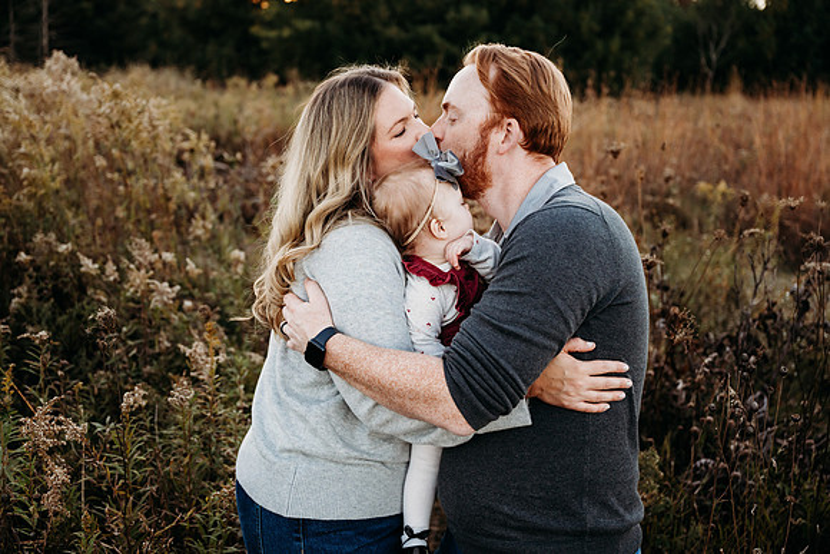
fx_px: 853
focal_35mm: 37
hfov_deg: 51.9
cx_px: 415
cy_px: 277
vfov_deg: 36.0
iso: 640
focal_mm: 37
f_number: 2.8
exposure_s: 1/640
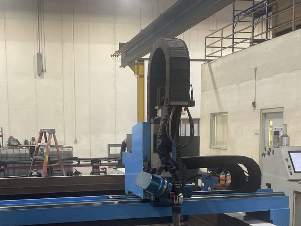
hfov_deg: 41.8
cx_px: 113
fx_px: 391
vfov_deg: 31.5
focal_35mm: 45
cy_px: 176
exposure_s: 1/60
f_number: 1.6
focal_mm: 4.2
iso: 160
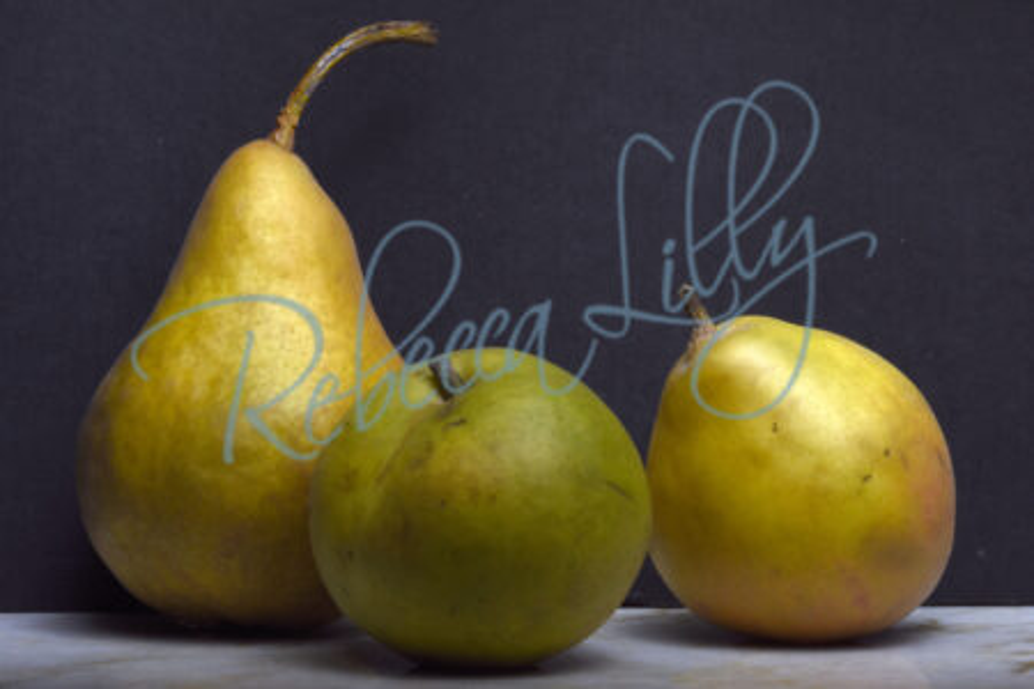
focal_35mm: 300
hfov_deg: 6.9
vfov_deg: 4.6
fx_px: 8616
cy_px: 344
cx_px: 517
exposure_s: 30
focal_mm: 200
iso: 250
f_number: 36
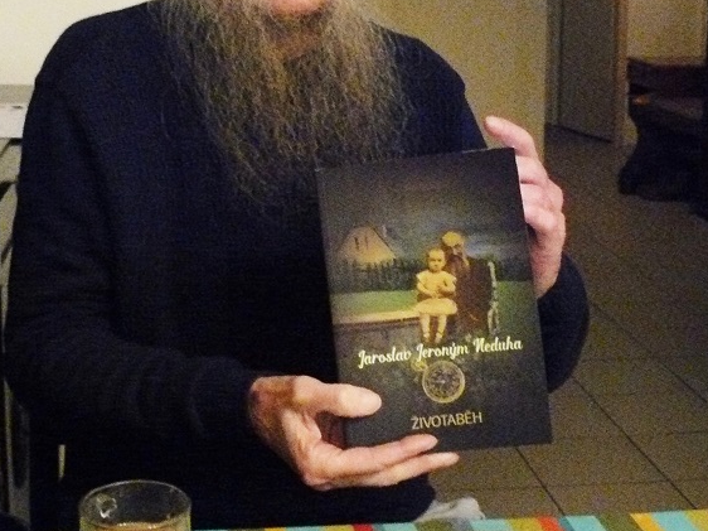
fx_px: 1329
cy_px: 171
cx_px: 252
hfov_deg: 29.7
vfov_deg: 22.5
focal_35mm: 65
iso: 800
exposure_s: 1/15
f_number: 2.8
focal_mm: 6
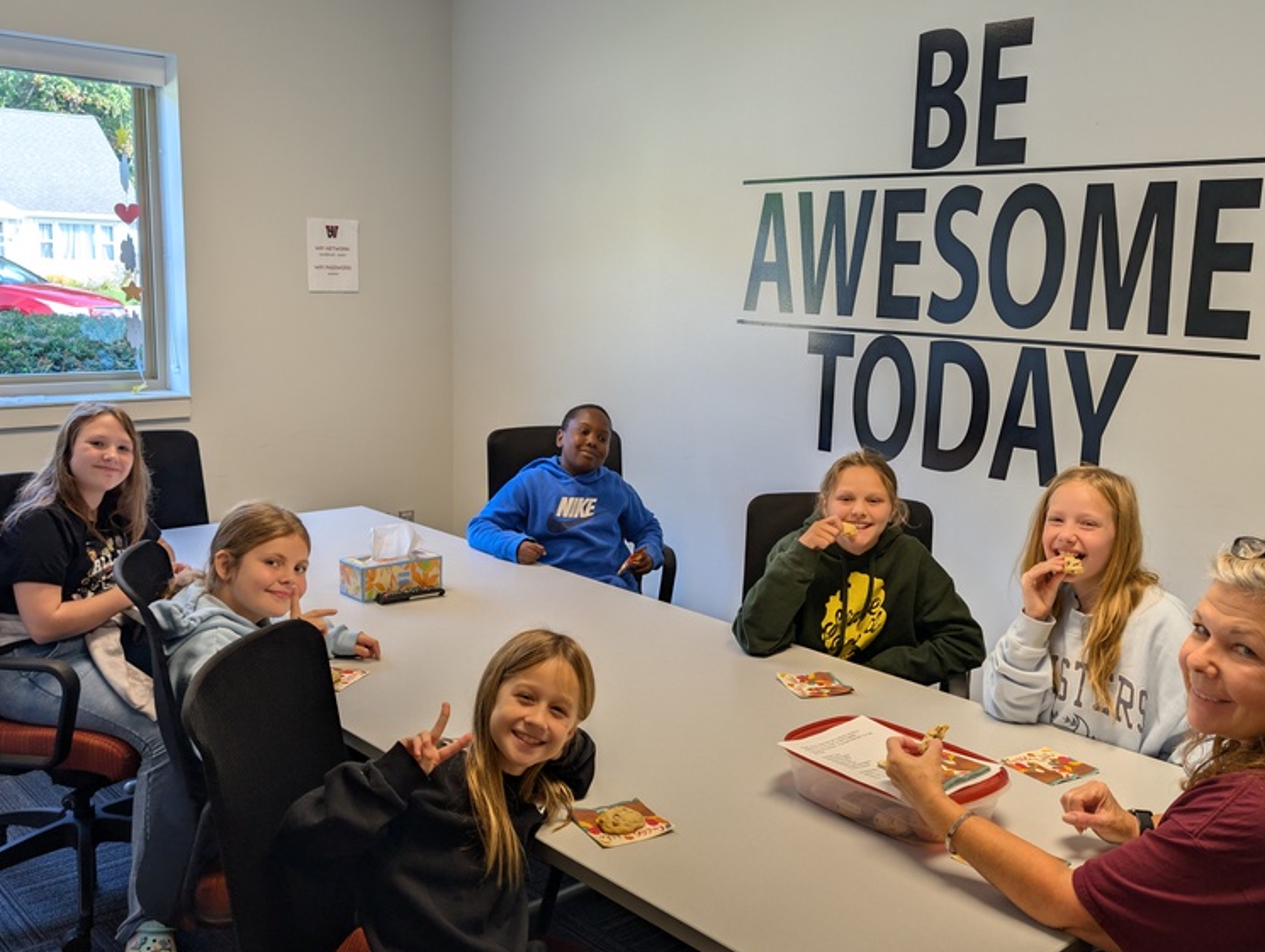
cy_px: 503
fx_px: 1208
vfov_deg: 43.0
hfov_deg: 55.3
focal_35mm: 33
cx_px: 659
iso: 15
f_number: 1.68
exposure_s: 1/60.2
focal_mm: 6.9
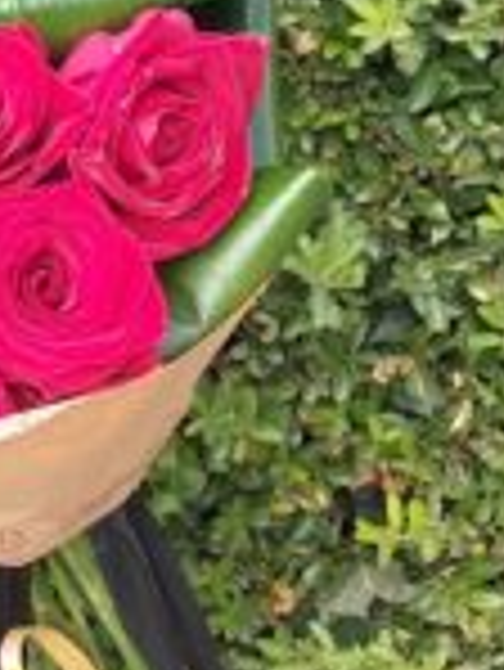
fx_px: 1299
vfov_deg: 28.9
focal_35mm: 67
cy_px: 306
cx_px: -135
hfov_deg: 20.3
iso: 50
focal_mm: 2.67
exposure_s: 1/159
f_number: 2.2
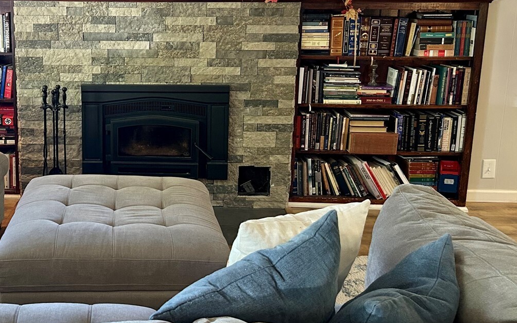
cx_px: 140
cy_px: 106
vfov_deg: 29.0
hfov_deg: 44.0
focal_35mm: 44
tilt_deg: -11.3
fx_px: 620
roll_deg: -1.1
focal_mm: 5.7
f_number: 1.5
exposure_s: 1/60
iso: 320
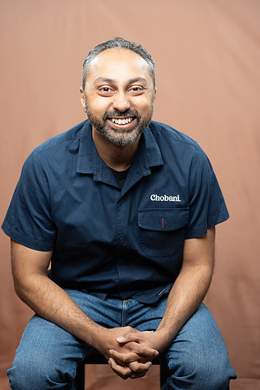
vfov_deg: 27.7
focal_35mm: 73
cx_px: 130
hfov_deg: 18.7
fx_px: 791
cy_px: 195
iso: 320
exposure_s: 1/160
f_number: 4
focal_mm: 73
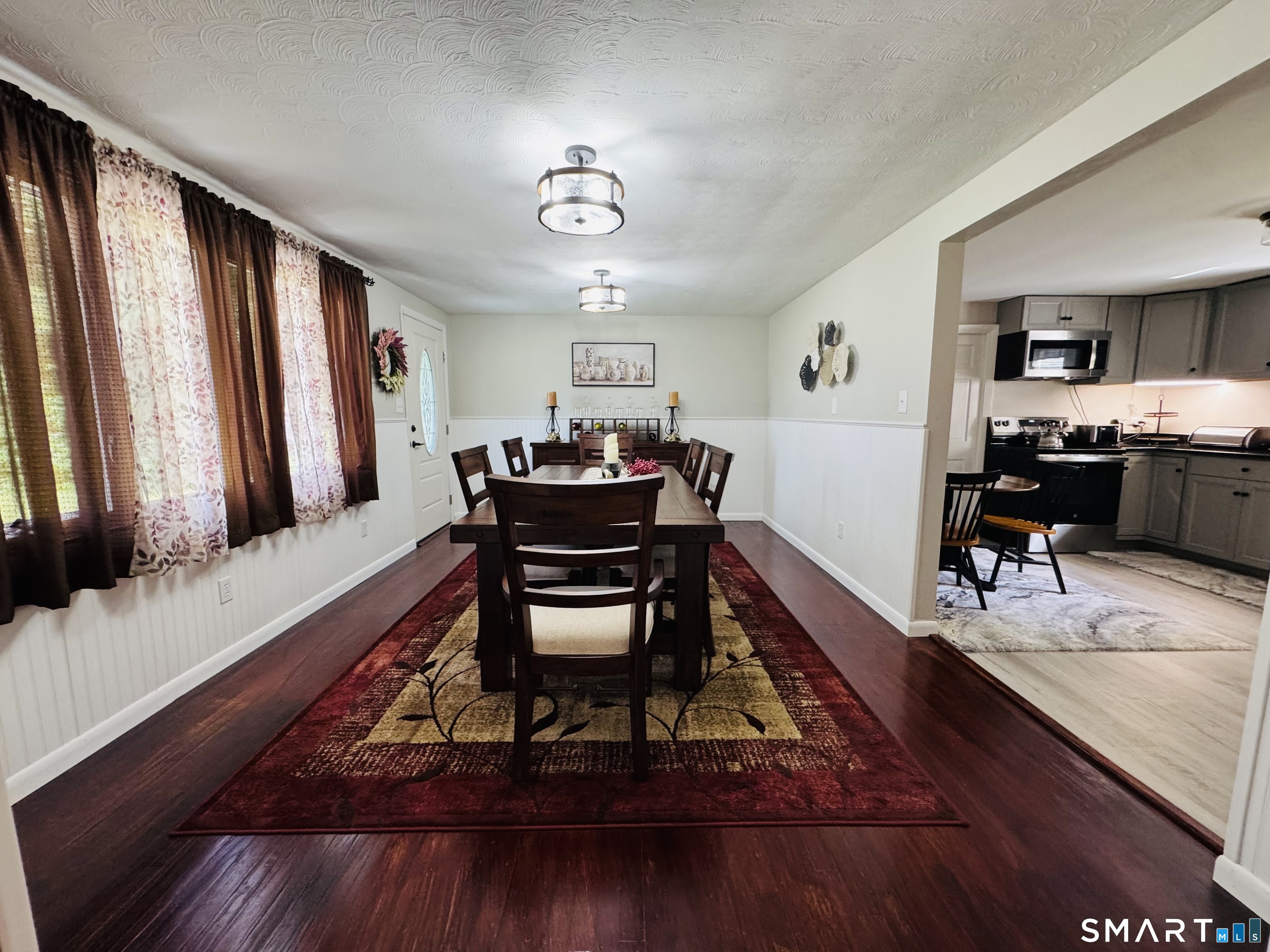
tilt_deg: -6.6
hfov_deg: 102.1
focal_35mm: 14
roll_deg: +0.0
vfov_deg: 85.7
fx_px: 514
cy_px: 476
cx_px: 635
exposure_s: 1/60
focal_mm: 2.22
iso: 250
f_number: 2.2
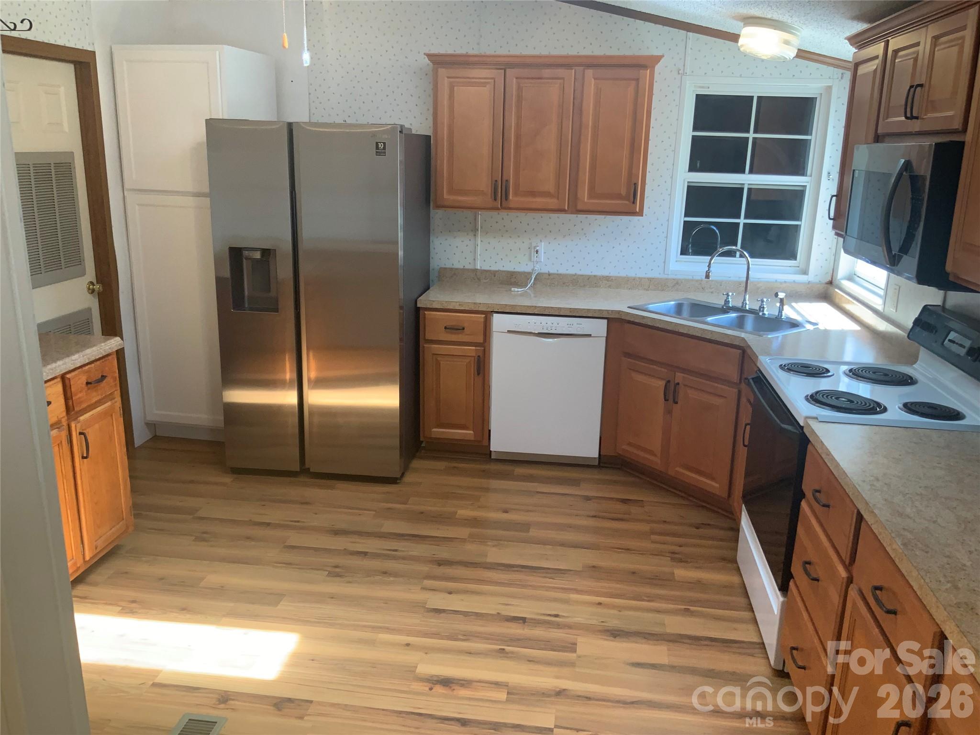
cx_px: 490
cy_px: 368
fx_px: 821
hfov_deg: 61.7
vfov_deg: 48.2
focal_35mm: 29
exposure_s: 1/60
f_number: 1.8
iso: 50
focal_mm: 3
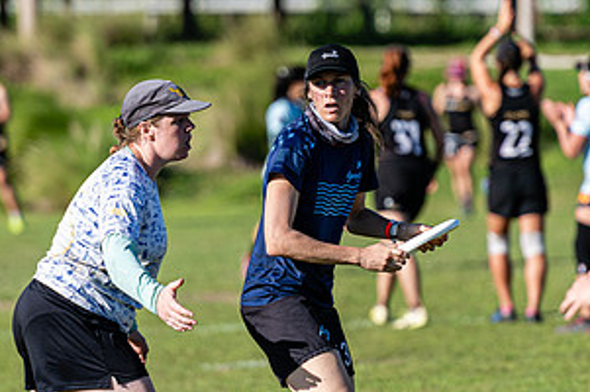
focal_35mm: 579
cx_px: 365
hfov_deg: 3.6
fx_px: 9479
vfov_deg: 2.4
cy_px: 221
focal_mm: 200
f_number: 3.2
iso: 100
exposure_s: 1/1250
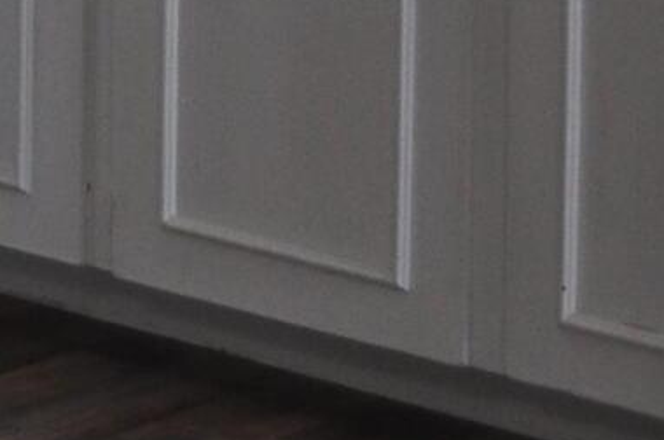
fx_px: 5671
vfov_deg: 4.3
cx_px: -764
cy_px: -871
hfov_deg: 6.5
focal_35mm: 308
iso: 400
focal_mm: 26
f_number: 4.2
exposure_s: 1/60
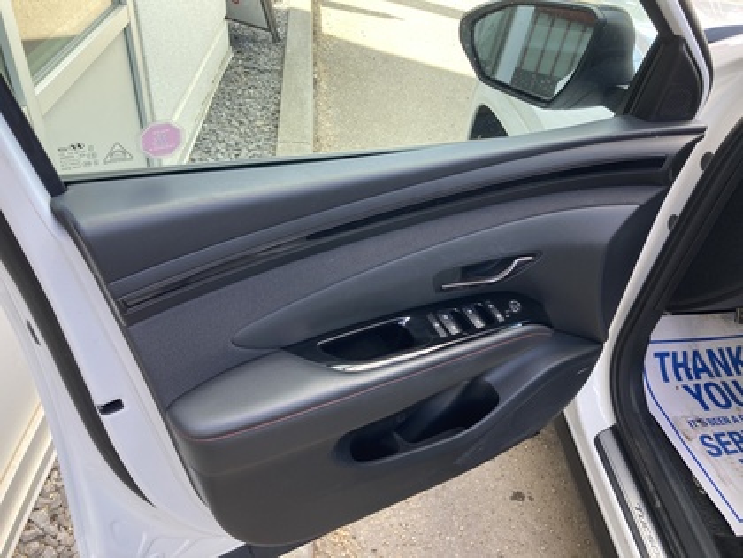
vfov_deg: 49.7
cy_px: 279
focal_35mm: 28
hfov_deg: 63.4
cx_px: 372
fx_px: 601
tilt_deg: -37.8
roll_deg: -5.2
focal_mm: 3.99
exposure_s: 1/121
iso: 32
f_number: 1.8
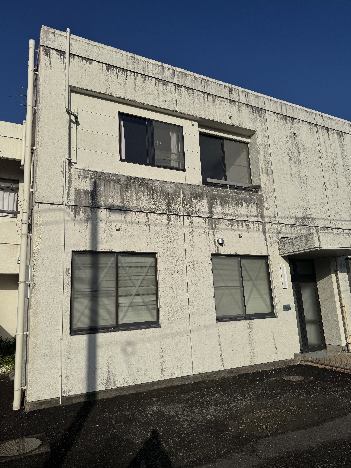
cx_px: 176
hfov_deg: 56.8
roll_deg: +2.8
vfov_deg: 71.6
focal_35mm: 24
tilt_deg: +13.4
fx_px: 324
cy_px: 234
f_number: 1.78
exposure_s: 1/12346
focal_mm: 6.76
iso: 64
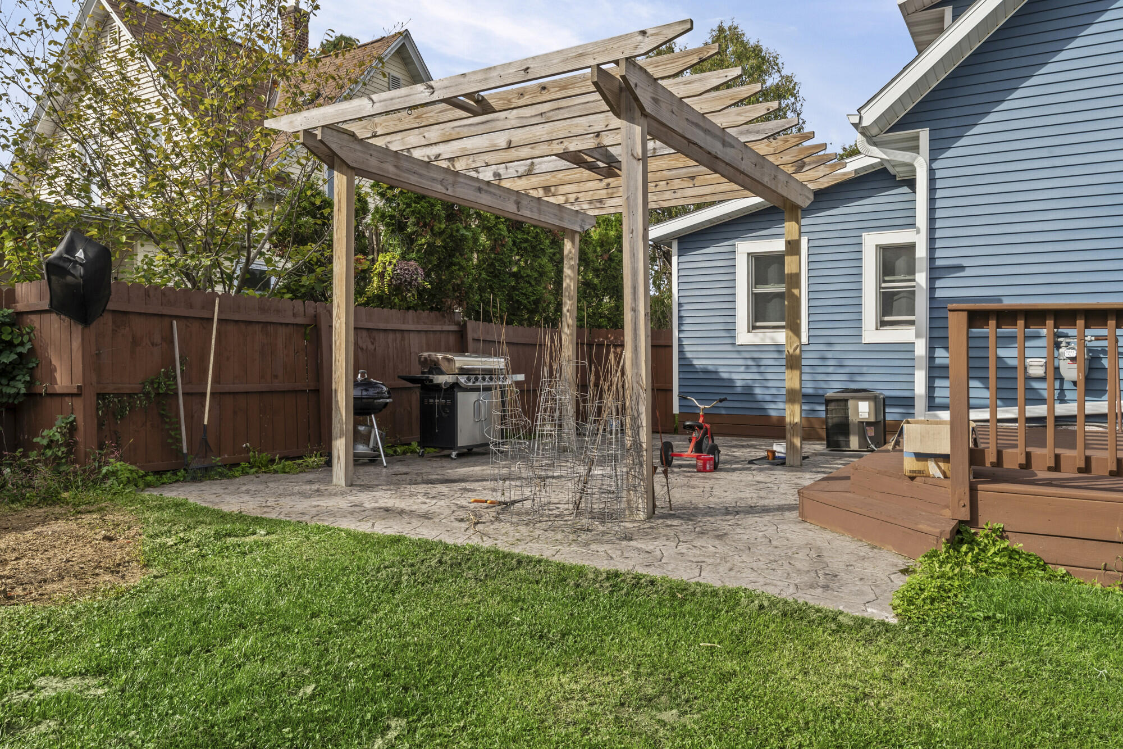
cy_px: 374
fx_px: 811
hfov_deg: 69.4
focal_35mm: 26
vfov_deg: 49.5
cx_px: 562
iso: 640
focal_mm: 26
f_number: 16
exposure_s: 1/25
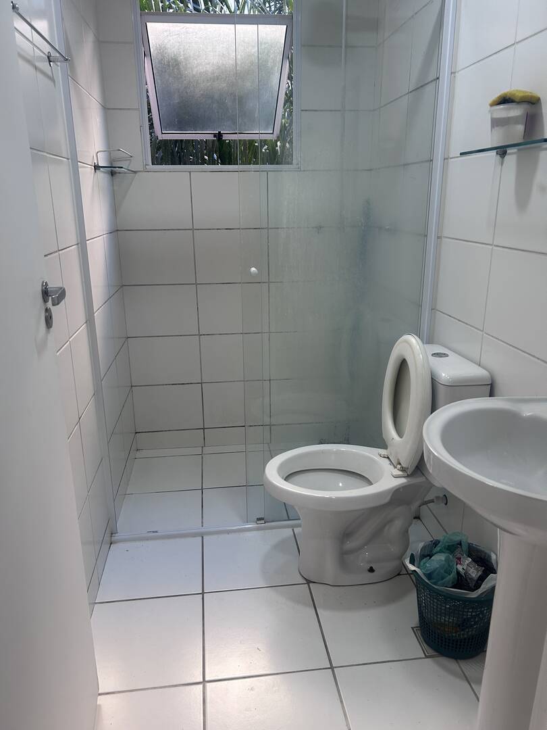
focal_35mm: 26
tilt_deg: -16.9
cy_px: 365
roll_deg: -0.2
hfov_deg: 53.1
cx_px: 274
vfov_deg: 67.3
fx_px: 548
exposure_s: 1/120
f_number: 1.5
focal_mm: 5.7
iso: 100
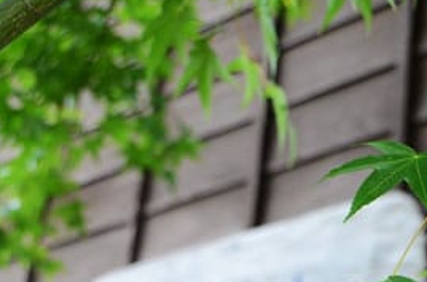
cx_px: 280
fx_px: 1325
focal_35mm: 112
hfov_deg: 18.3
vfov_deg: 12.0
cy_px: 310
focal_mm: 32
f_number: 4
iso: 800
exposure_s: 1/400
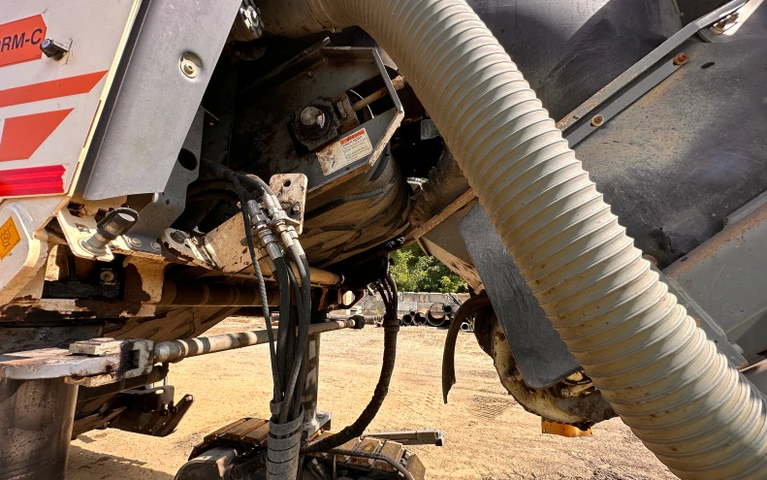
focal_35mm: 15
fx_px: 314
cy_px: 269
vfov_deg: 74.6
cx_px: 384
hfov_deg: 101.4
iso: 40
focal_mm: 2.22
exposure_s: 1/430
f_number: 2.2
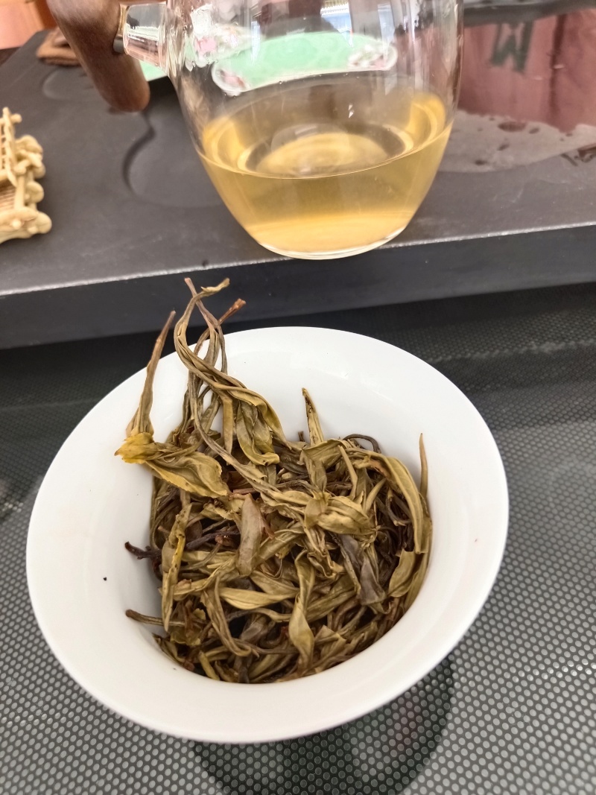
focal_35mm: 23
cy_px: 398
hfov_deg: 58.9
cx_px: 298
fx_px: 528
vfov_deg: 73.9
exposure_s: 1/60
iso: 1409
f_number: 1.88
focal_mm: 5.59
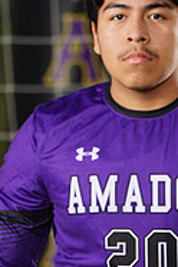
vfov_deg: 2.0
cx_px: 87
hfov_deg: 1.3
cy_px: 296
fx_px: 7765
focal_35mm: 1047
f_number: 7.1
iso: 200
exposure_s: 1/200
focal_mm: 336
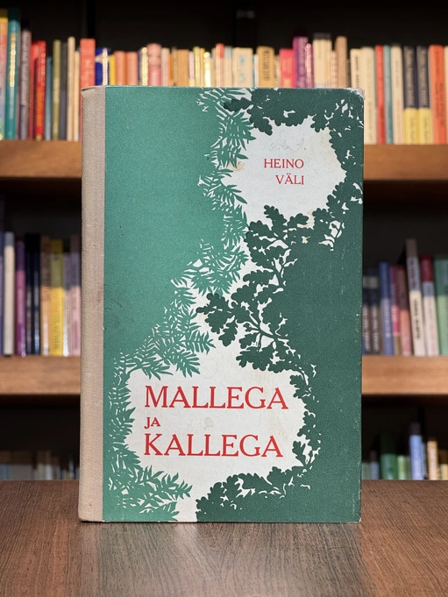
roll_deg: -1.0
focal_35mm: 77
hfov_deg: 19.1
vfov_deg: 25.3
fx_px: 1328
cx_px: 224
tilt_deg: -0.4
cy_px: 298
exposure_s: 1/99
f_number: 2.8
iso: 125
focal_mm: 9
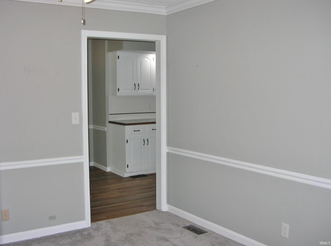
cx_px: 166
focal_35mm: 42
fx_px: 400
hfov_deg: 44.9
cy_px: 123
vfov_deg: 34.2
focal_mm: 6.9
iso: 50
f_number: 2.8
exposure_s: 1/60.1
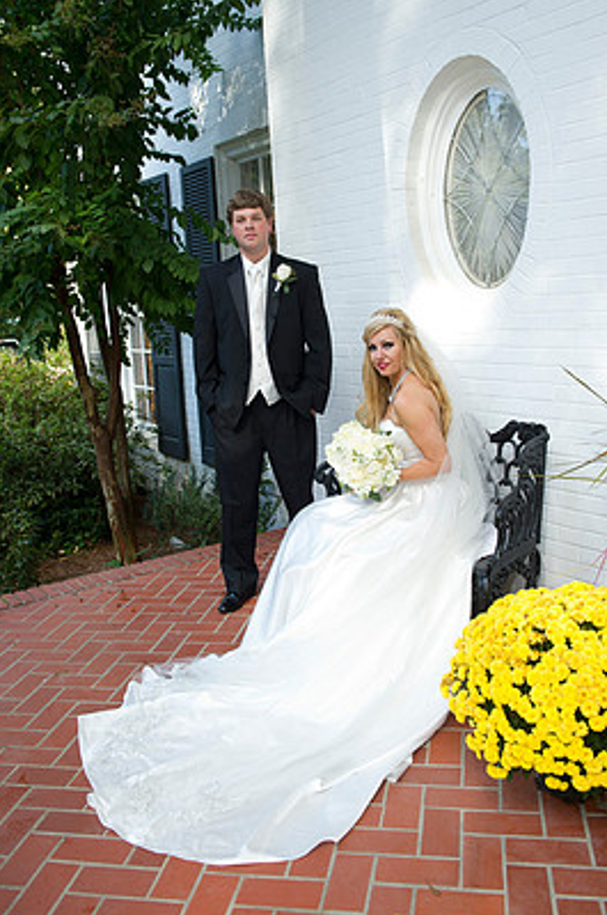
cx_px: 308
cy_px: 429
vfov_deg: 54.5
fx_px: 887
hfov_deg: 37.8
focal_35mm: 35
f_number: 5
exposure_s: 1/200
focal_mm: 31
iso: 400
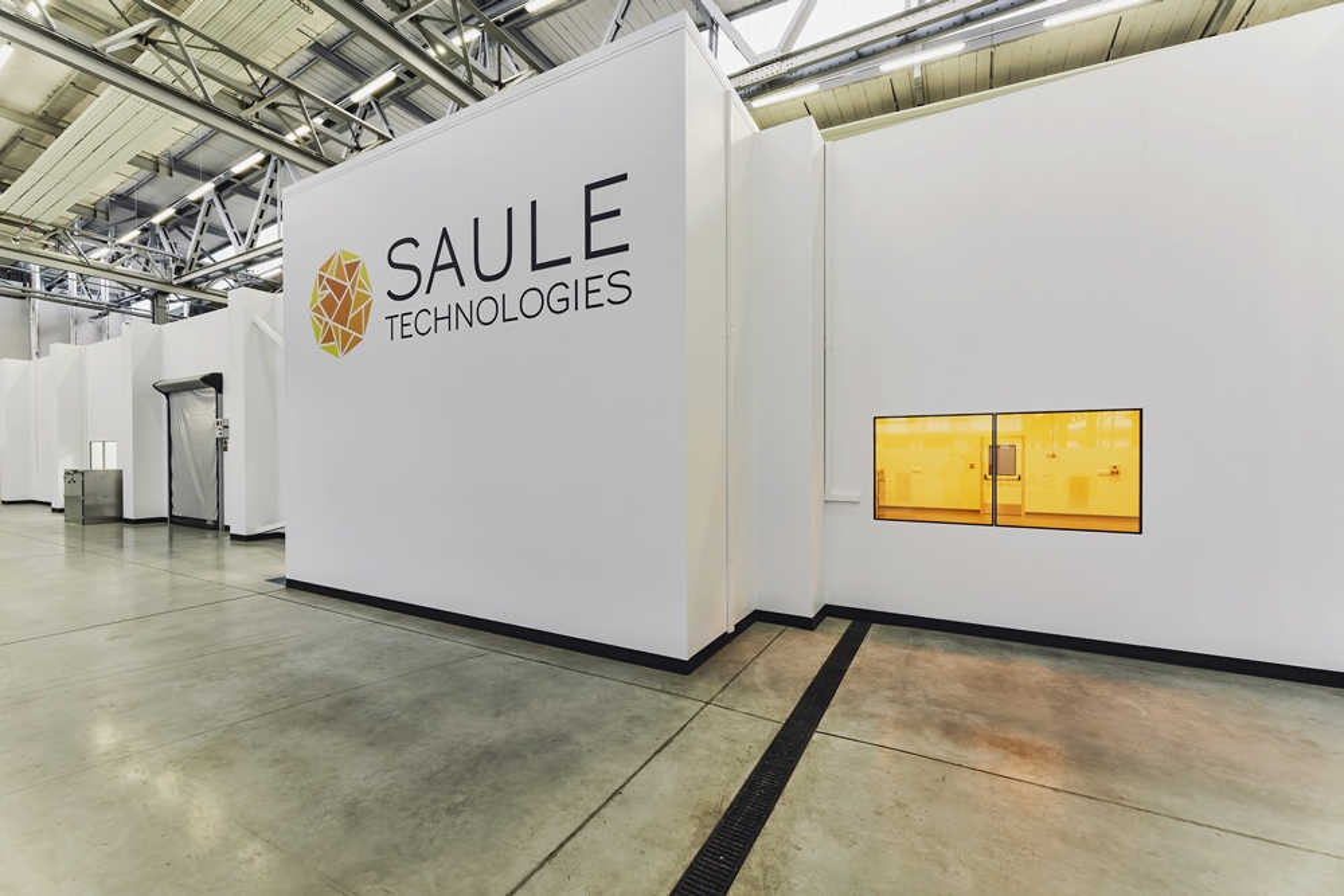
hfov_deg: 104.2
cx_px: 672
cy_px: 448
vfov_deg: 81.2
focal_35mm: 14
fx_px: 523
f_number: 3.2
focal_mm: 14
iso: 400
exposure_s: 1/100
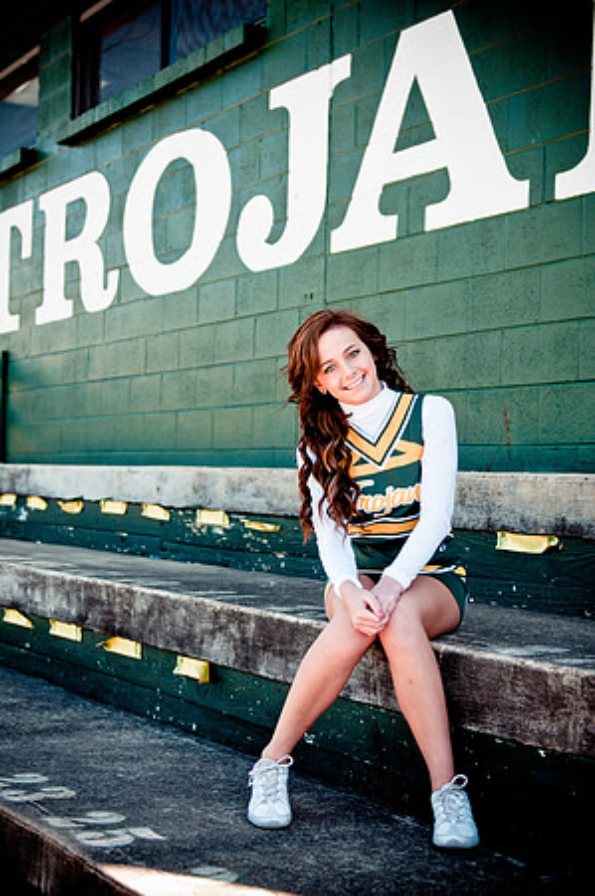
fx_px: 1416
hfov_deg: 23.7
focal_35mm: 57
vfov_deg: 35.1
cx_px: 298
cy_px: 448
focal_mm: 38
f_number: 2.8
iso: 200
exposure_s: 1/500
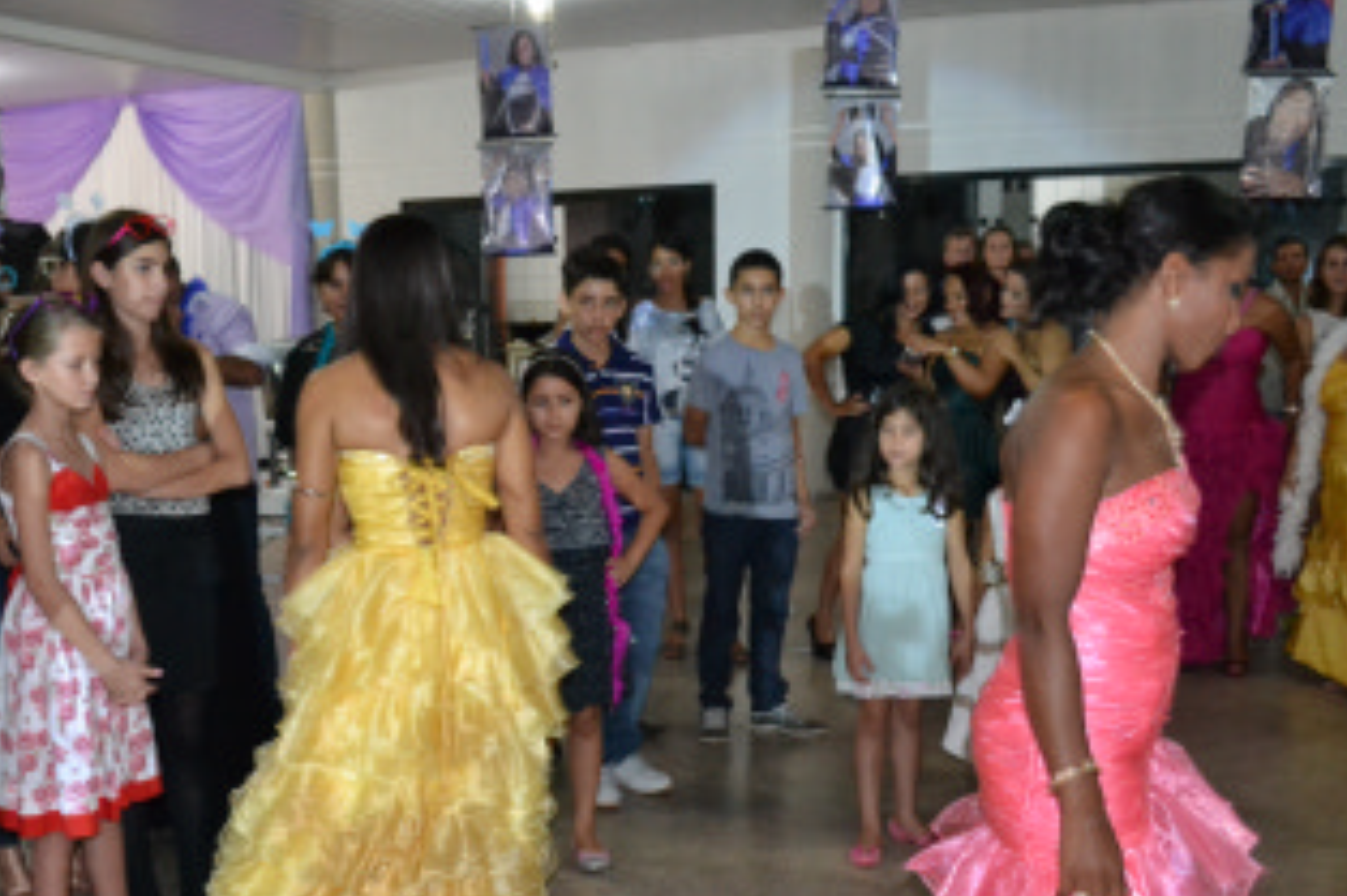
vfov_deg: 30.5
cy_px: 705
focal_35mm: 43
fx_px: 1608
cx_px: 536
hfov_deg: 45.2
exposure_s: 1/60
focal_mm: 18
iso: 3200
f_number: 3.5
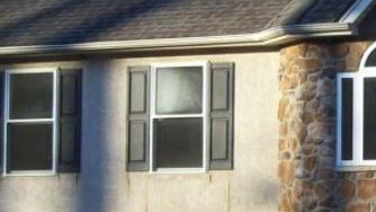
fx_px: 1685
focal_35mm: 169
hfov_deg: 12.6
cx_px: 351
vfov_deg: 7.2
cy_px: 169
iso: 80
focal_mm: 6
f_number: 2.7
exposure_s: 1/476
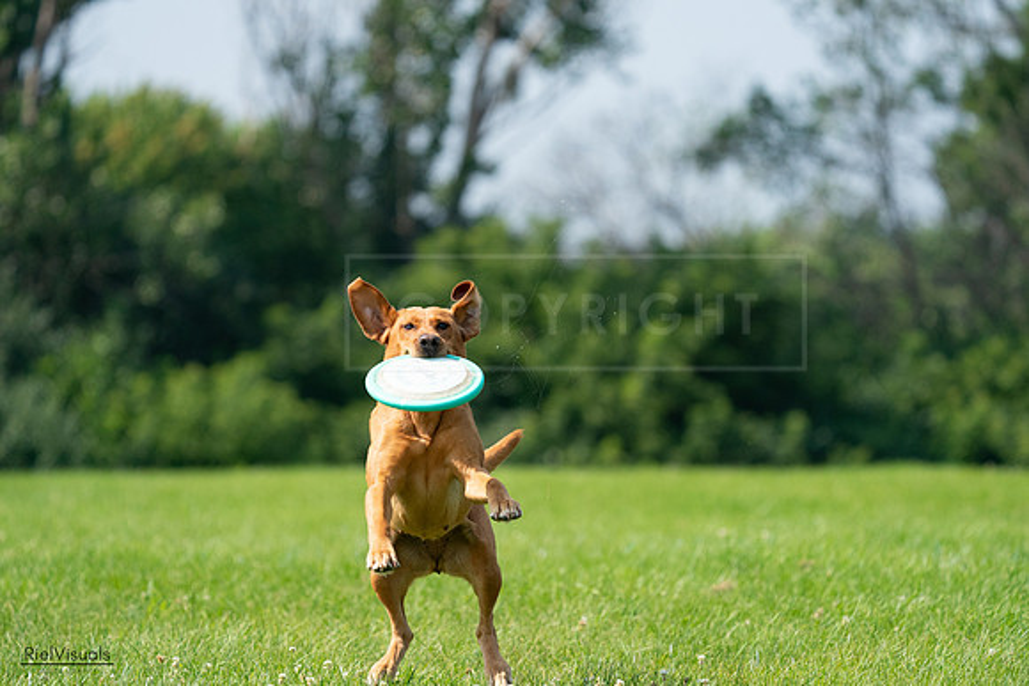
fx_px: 8662
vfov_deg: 4.5
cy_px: 343
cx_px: 514
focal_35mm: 303
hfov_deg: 6.8
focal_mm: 303
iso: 1600
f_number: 6.3
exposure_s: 1/4000
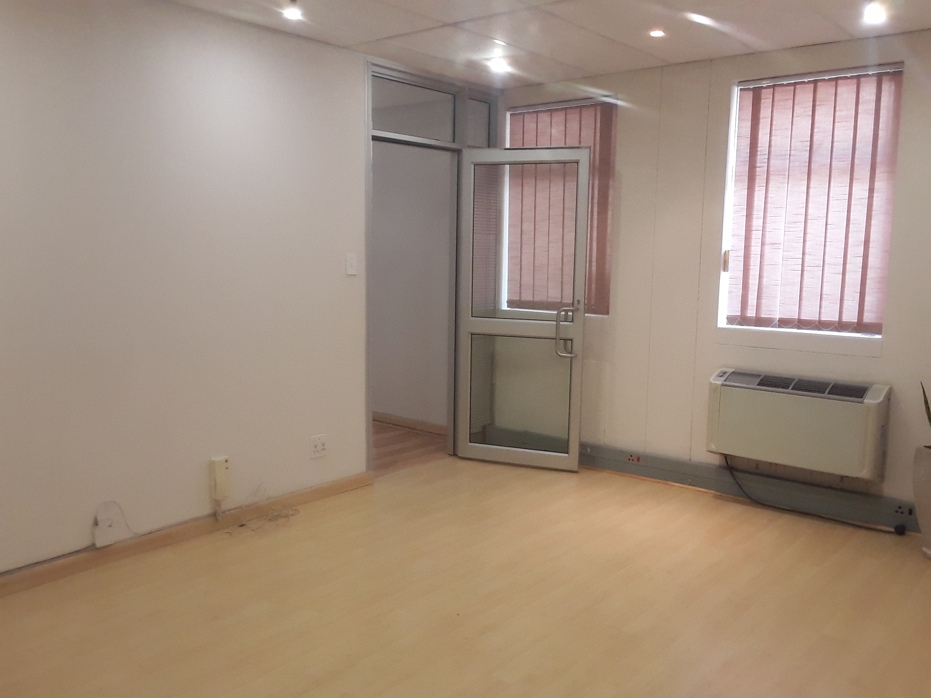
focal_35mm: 30
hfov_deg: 60.0
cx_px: 466
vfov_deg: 46.8
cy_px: 349
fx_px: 807
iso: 125
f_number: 1.9
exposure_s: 1/50
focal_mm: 2.2
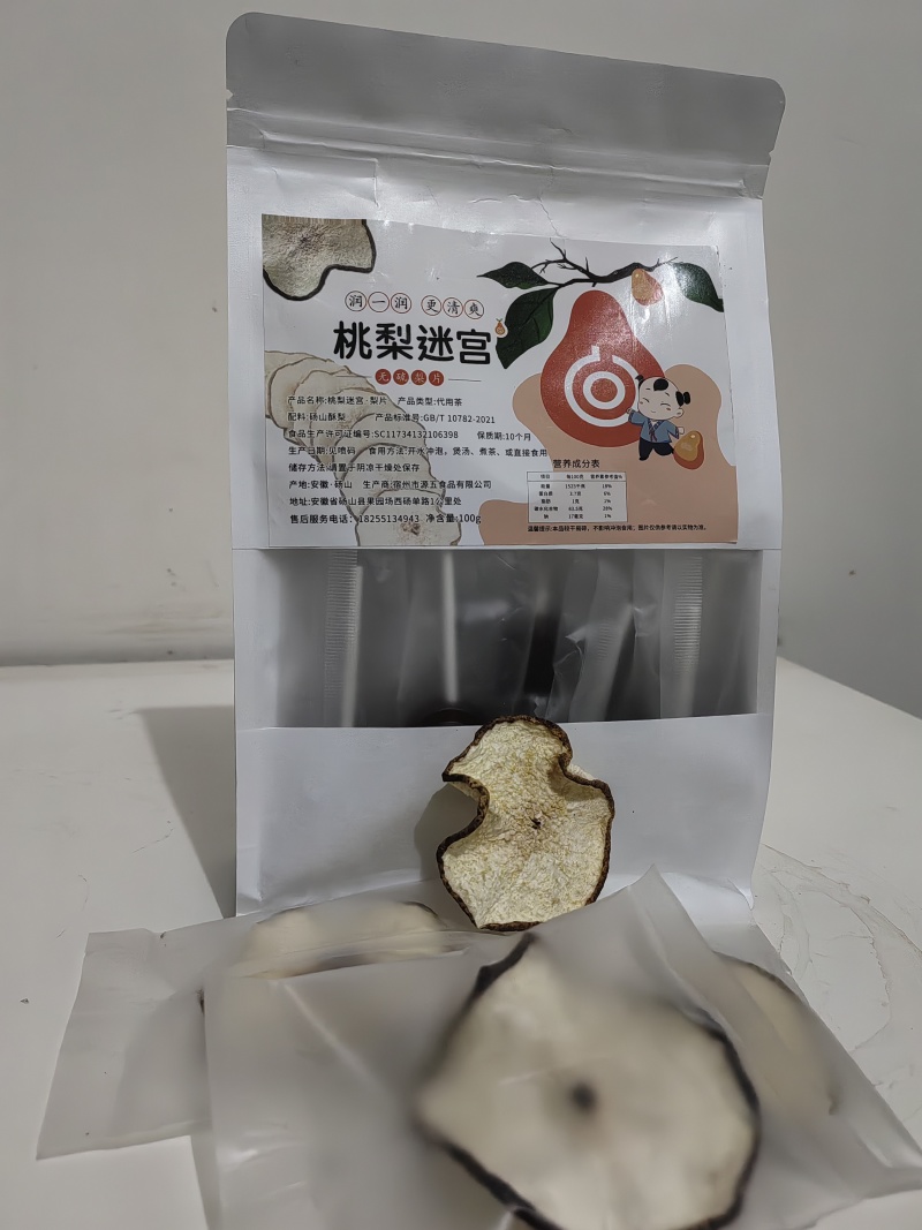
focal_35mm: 27
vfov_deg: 65.3
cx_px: 461
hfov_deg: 51.3
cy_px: 615
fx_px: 959
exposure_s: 1/100
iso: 1250
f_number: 1.9
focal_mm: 5.52
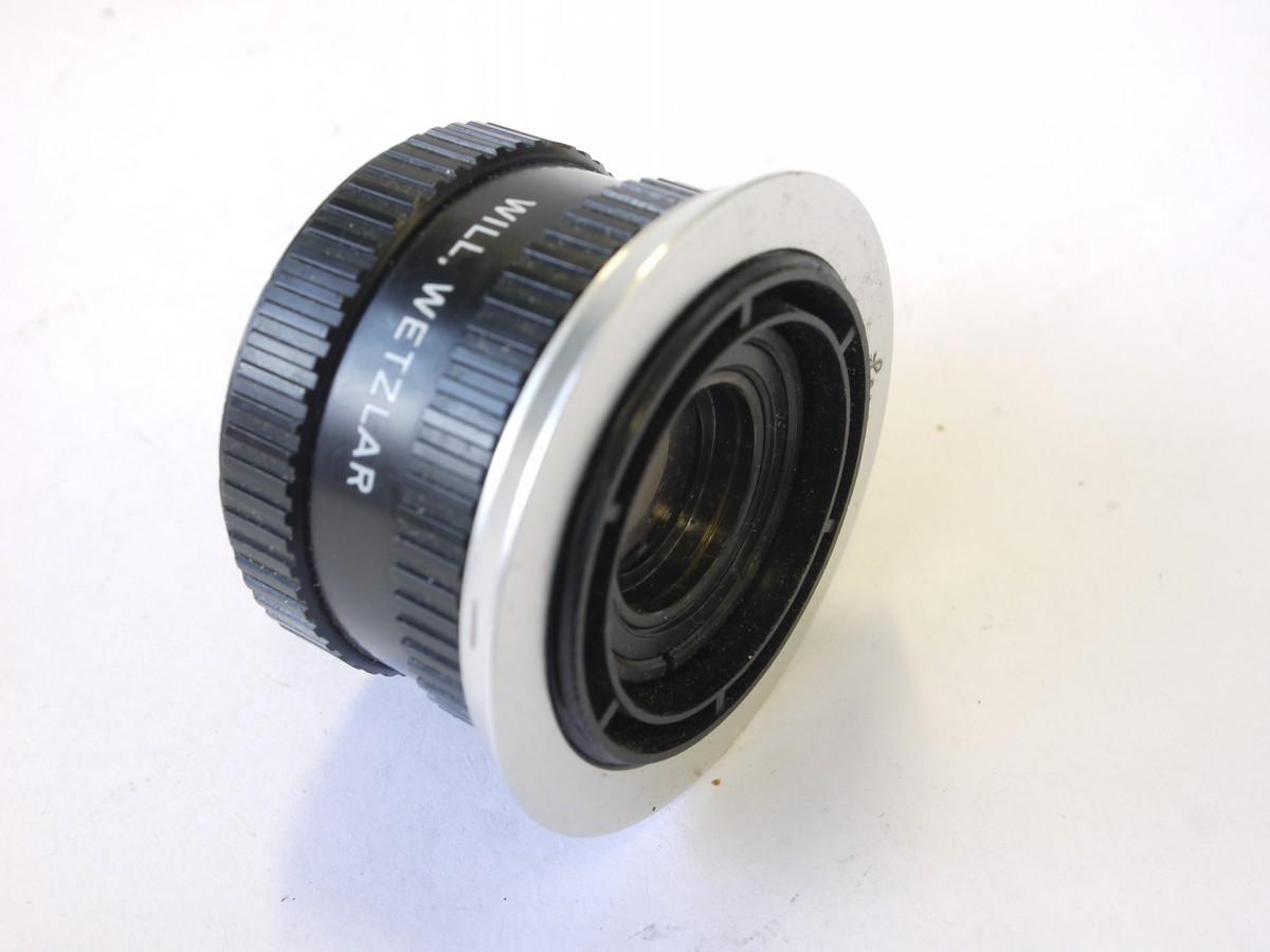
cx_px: 635
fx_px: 1908
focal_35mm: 52
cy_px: 476
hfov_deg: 36.8
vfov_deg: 28.0
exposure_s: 1/10
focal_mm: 26
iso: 400
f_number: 9
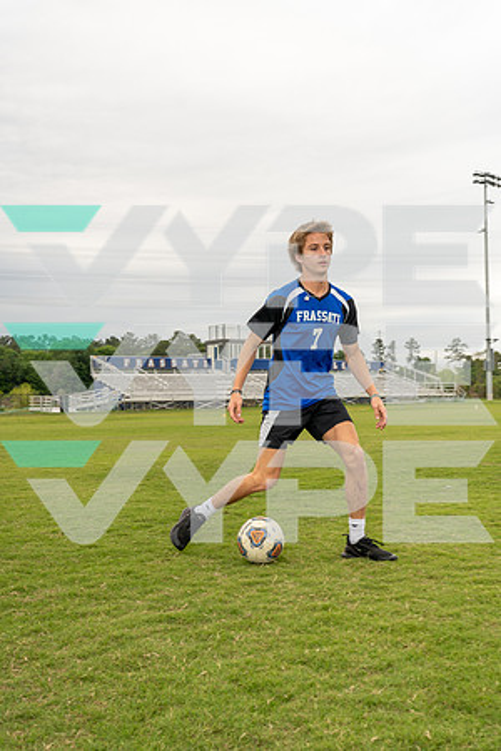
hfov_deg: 30.5
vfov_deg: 44.5
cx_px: 250
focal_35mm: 44
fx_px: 918
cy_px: 376
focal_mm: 44
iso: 250
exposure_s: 1/250
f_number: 7.1
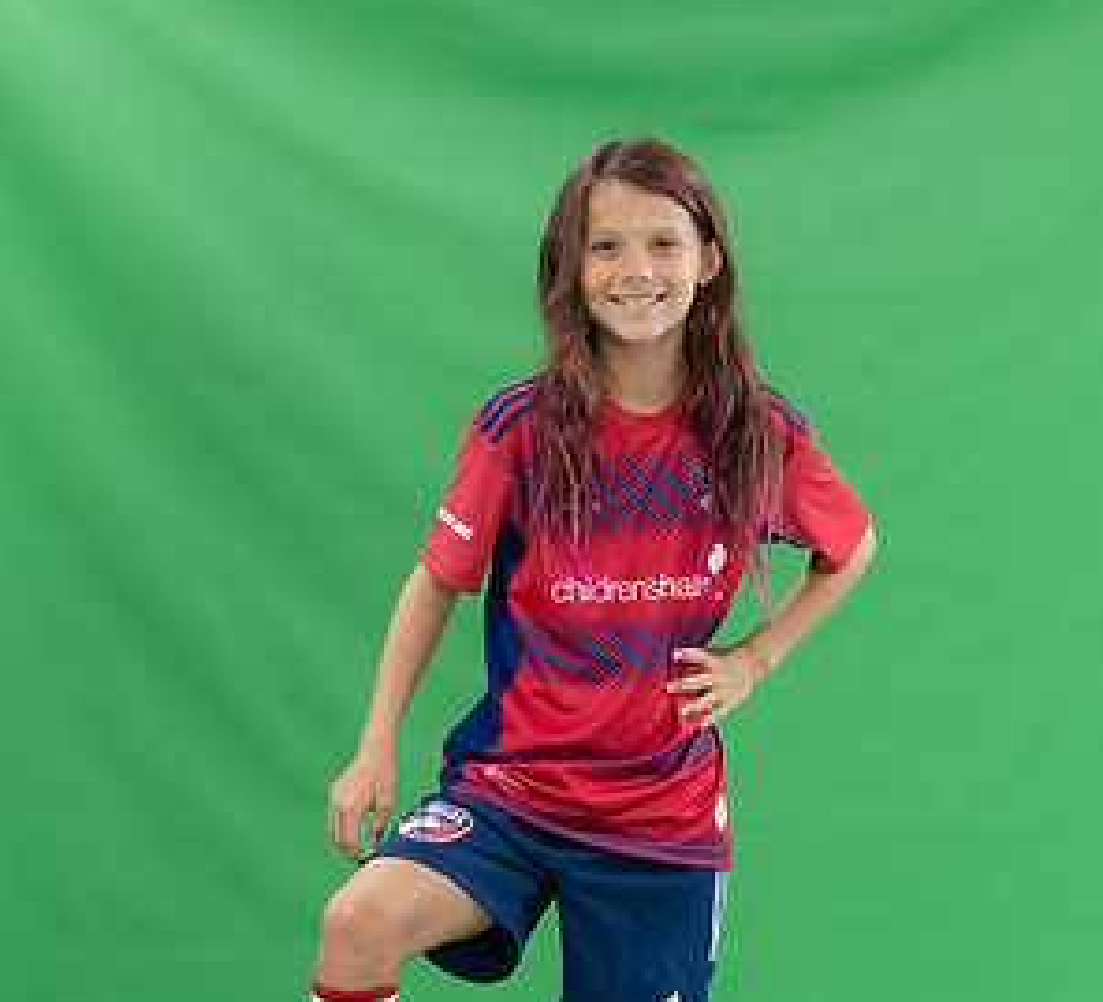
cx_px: 547
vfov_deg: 10.9
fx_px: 5236
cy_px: 720
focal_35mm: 152
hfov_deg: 12.0
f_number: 2.8
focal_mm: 70
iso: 1000
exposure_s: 1/250
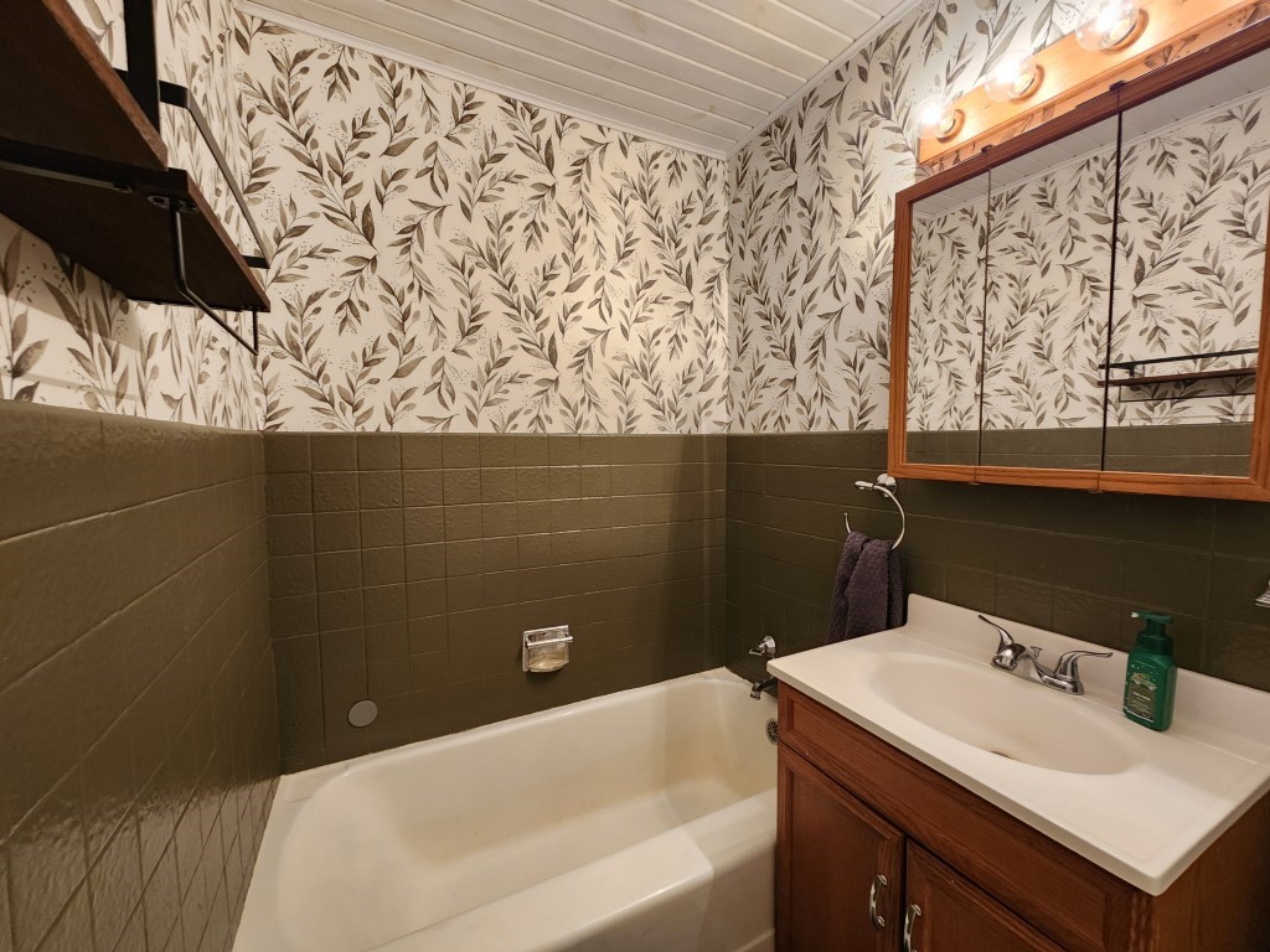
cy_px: 476
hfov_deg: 106.2
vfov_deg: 89.9
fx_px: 477
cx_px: 635
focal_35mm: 13
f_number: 2.2
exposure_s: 1/40
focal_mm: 2.2
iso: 320
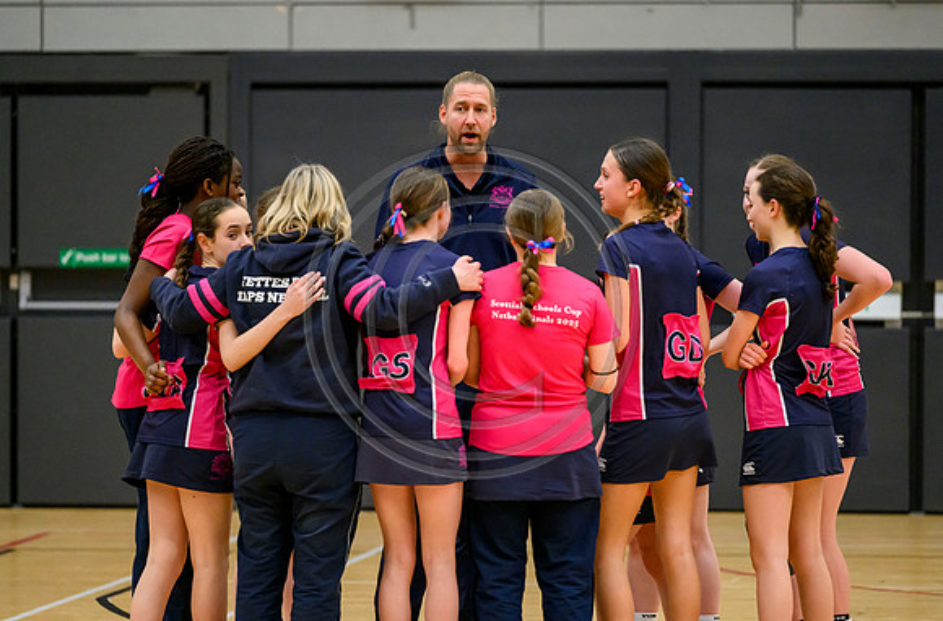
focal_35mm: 223
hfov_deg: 9.3
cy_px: 273
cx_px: 472
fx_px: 5807
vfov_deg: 6.1
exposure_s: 1/1250
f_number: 2.8
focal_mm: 200
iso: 6400
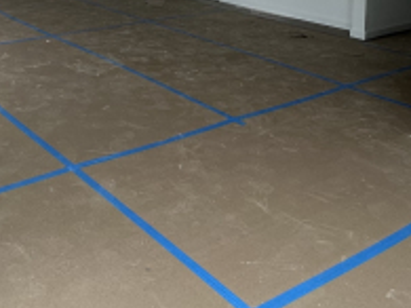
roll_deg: -0.8
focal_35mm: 48
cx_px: 87
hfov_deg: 38.3
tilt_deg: -3.6
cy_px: -72
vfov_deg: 26.5
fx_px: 570
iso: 80
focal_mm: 2.22
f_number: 2.2
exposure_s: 1/99
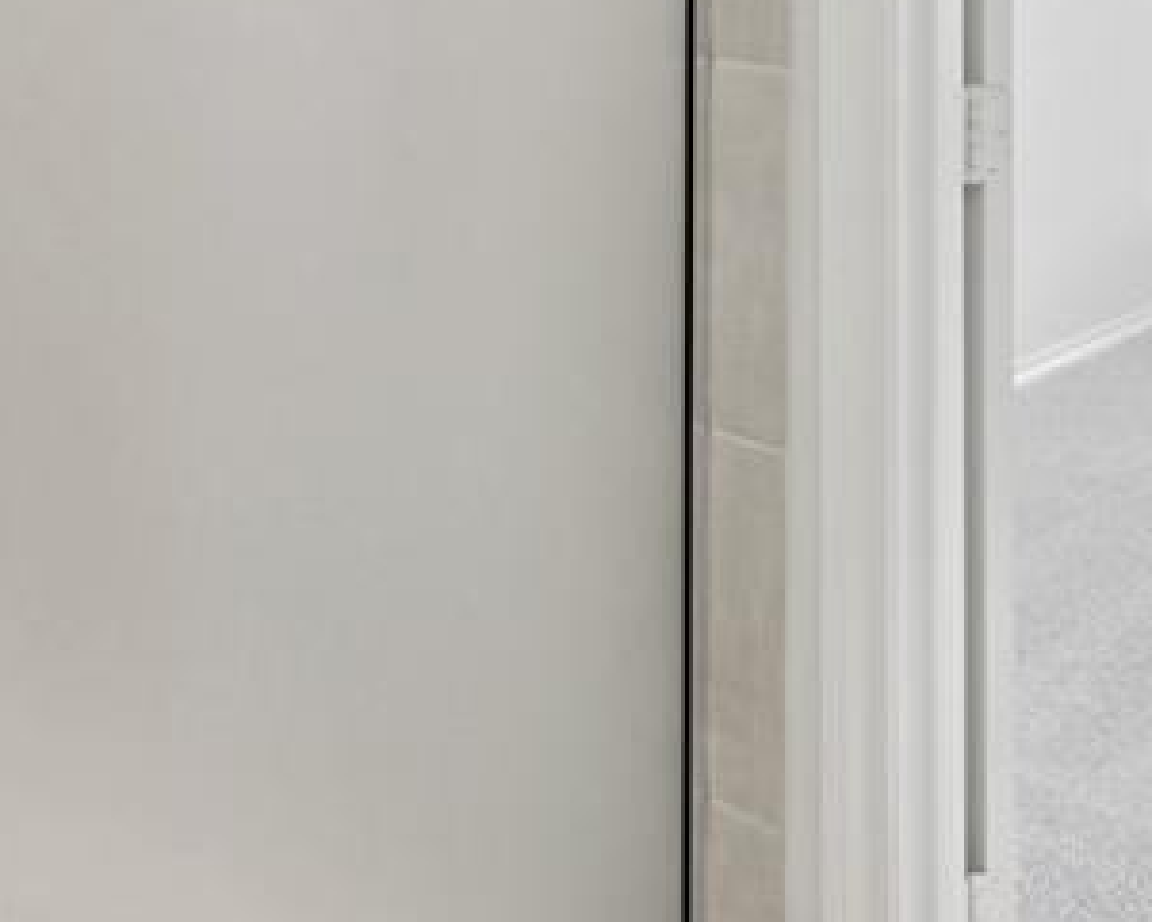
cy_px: -157
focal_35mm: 51
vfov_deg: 26.7
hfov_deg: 35.9
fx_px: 1739
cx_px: 295
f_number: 8
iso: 400
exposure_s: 1/40
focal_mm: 16
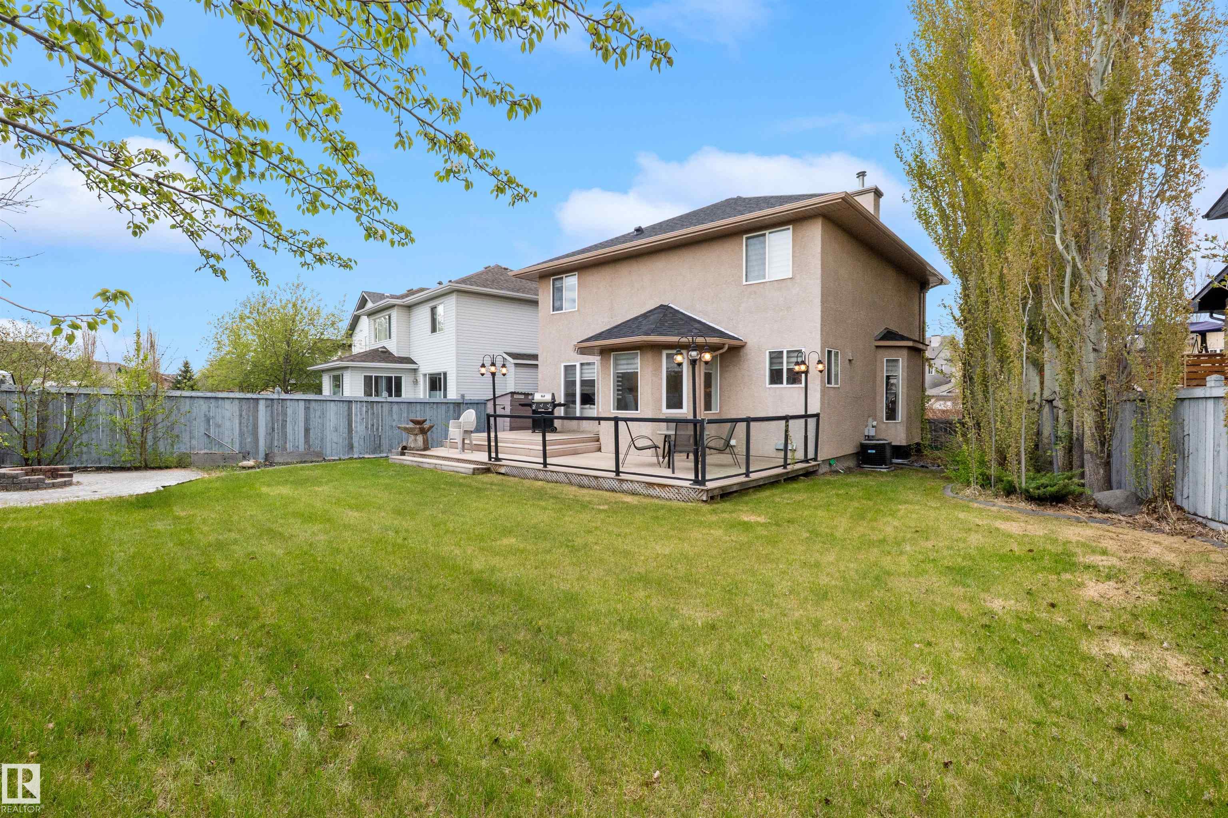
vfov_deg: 77.3
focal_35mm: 15
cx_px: 614
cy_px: 409
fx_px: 512
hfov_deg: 100.4
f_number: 11
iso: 400
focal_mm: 10
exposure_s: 1/100
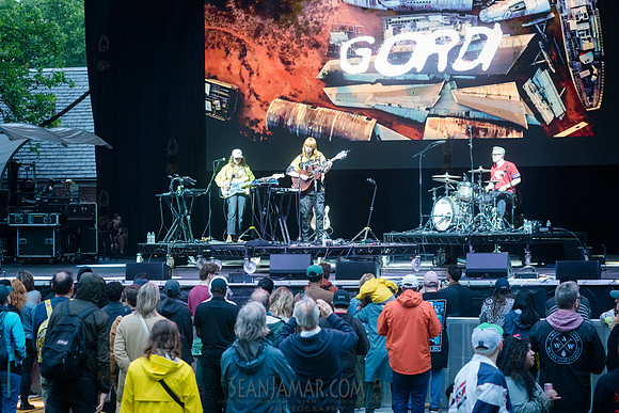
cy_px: 206
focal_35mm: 107
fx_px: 1833
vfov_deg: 12.9
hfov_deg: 19.2
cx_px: 310
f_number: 4.5
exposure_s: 1/200
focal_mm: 105
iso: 3200
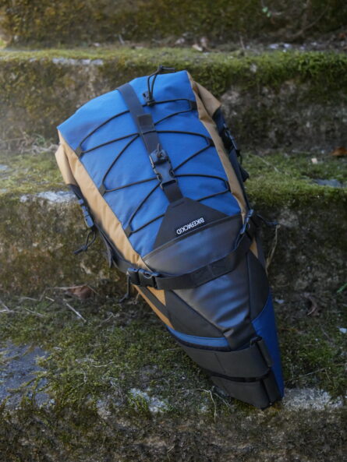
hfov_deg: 36.0
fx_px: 534
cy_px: 231
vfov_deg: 46.8
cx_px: 174
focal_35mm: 40
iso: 3200
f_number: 2.8
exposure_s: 1/2500
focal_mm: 20
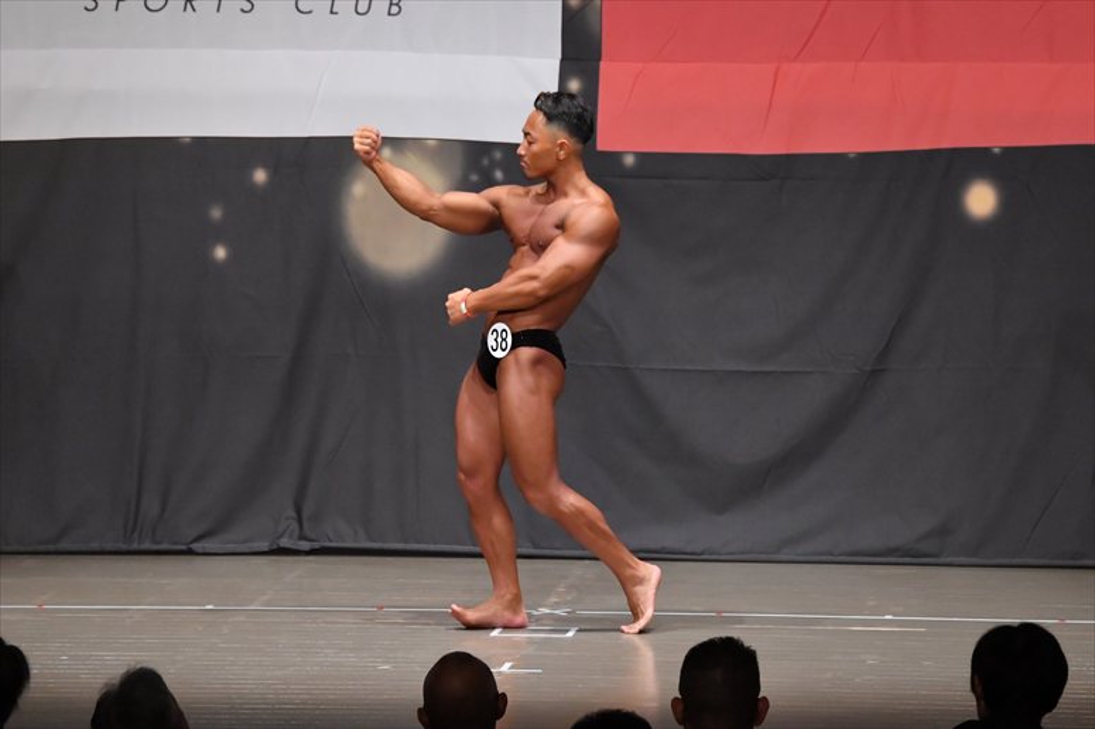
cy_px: 364
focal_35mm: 202
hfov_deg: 10.2
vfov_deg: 6.8
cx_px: 548
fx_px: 6141
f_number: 5.6
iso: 6400
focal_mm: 135
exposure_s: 1/400
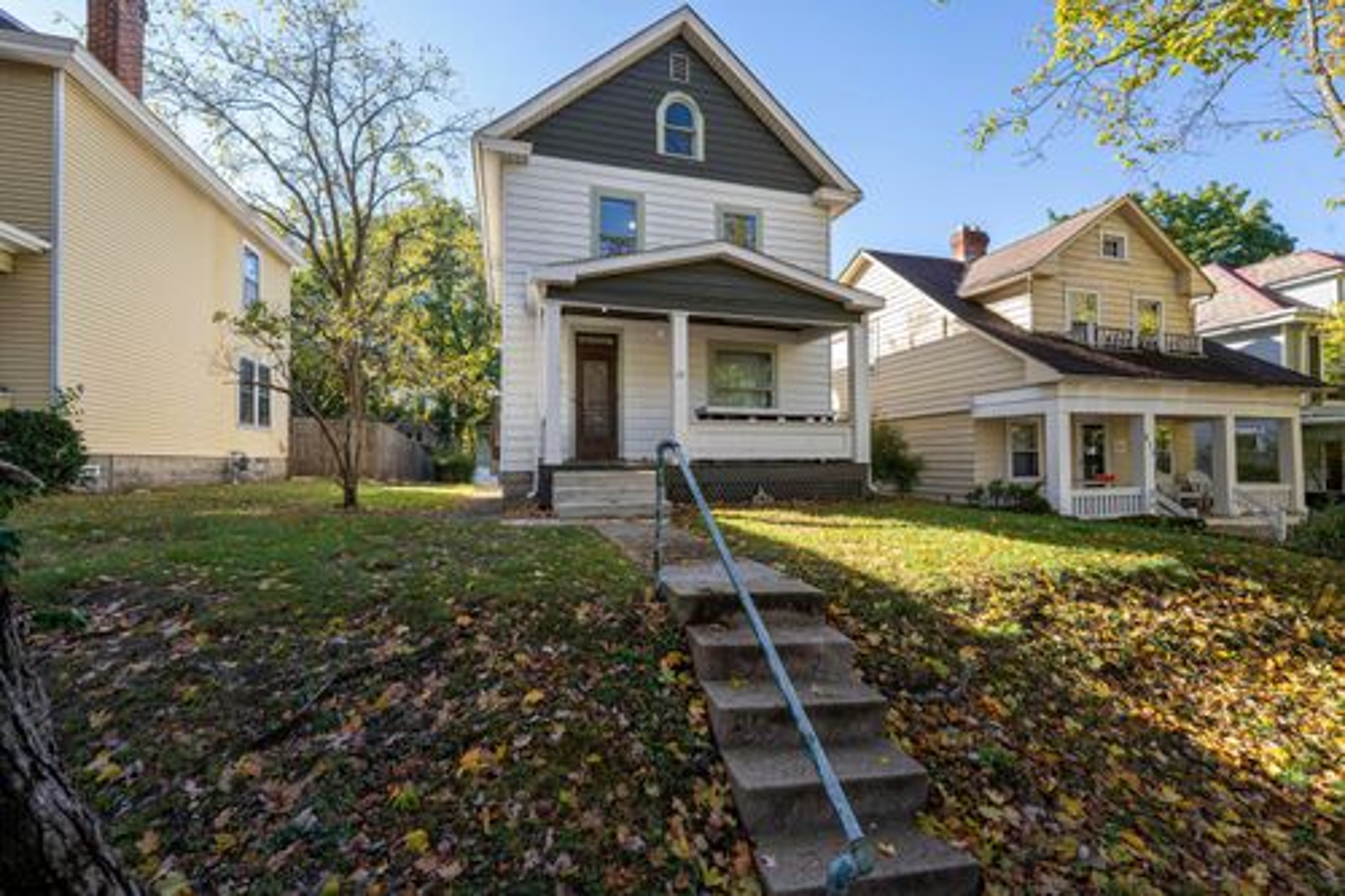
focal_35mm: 14
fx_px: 523
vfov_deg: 81.2
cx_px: 672
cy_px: 448
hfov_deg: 104.3
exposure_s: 1/125
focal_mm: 14
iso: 250
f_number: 8
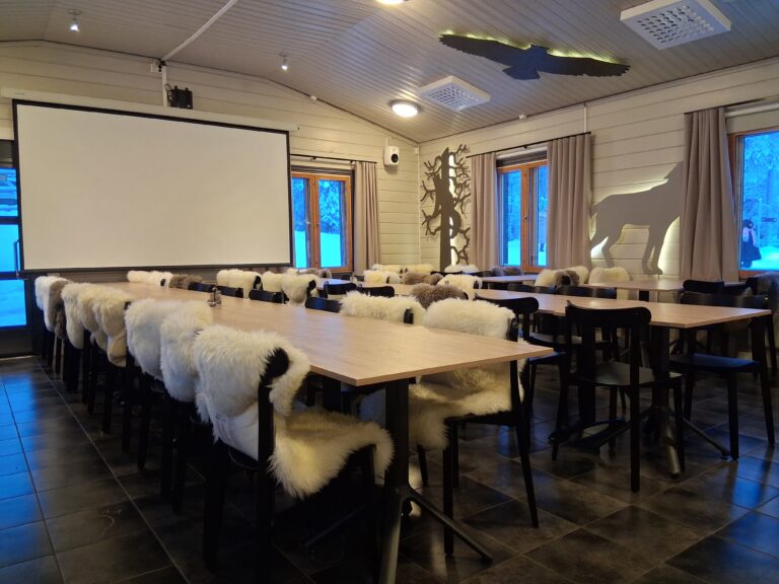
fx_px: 585
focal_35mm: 26
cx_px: 390
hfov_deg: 67.3
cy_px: 292
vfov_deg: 53.1
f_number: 1.8
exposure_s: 1/50
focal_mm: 3.98
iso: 320
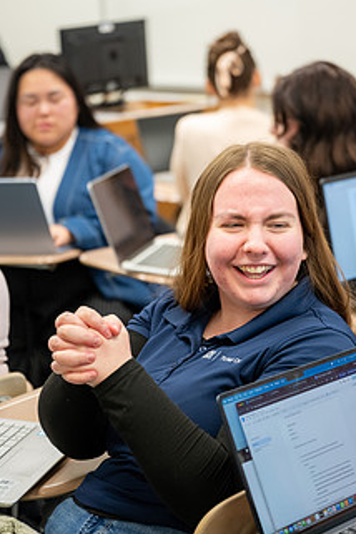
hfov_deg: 13.9
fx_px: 1454
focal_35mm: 98
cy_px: 230
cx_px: 236
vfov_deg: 20.8
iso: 1000
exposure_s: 1/100
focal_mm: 70
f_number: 2.8
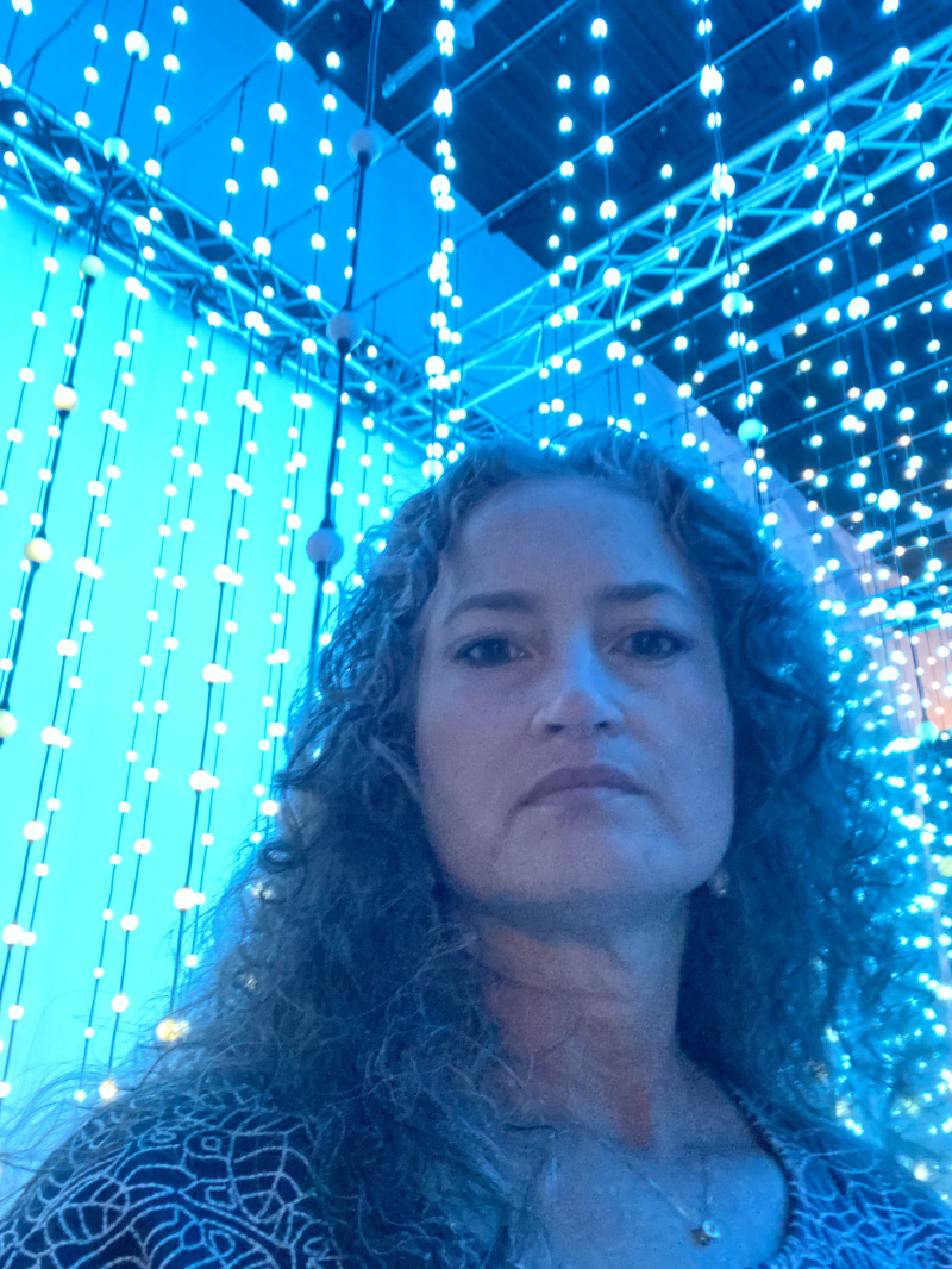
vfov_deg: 60.0
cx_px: 476
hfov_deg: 46.8
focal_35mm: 30
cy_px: 634
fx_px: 1100
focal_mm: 2.71
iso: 1600
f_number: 2.2
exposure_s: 1/15
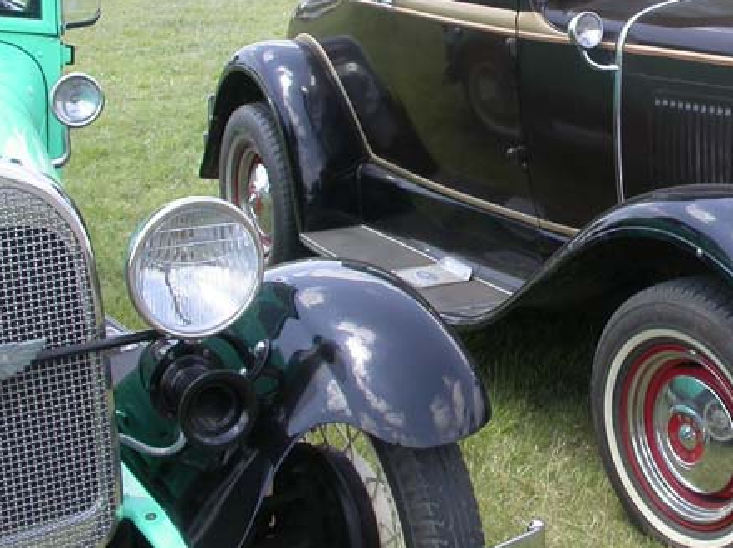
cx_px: 628
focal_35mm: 69
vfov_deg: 21.1
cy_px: 146
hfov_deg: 27.4
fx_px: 1460
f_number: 5.3
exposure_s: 1/158
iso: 100
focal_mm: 7.85
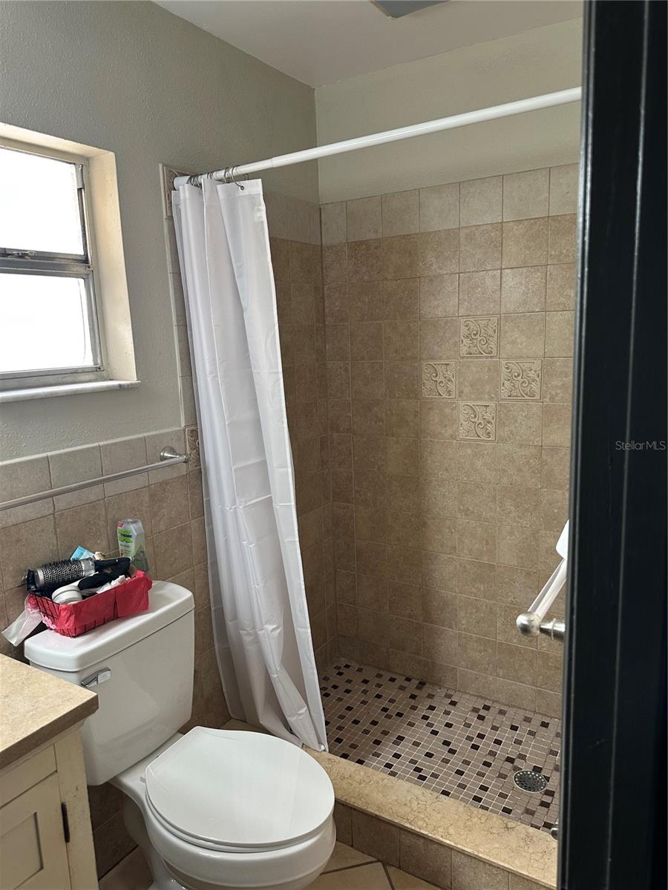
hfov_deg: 56.8
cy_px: 445
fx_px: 618
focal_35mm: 24
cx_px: 334
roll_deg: +0.7
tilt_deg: -9.4
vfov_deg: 71.6
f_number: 1.78
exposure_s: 1/60
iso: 160
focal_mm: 6.86
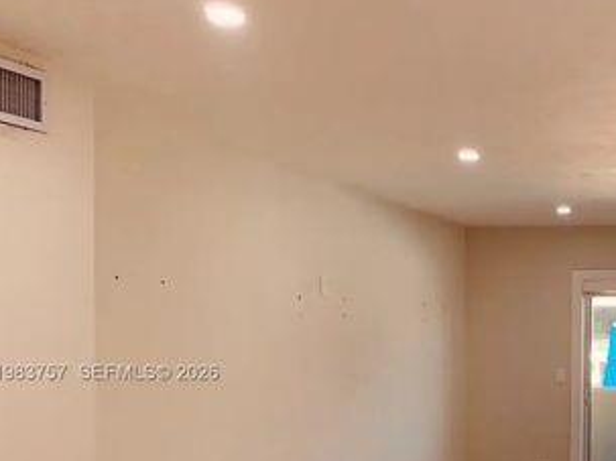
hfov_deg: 32.2
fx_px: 978
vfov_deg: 26.0
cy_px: 374
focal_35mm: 55
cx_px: 616
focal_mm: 4.25
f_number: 1.8
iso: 80
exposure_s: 1/121
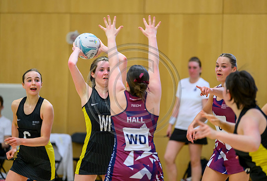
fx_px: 1631
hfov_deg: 9.4
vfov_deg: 6.3
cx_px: 121
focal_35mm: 219
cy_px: 84
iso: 3200
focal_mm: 200
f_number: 3.2
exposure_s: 1/800
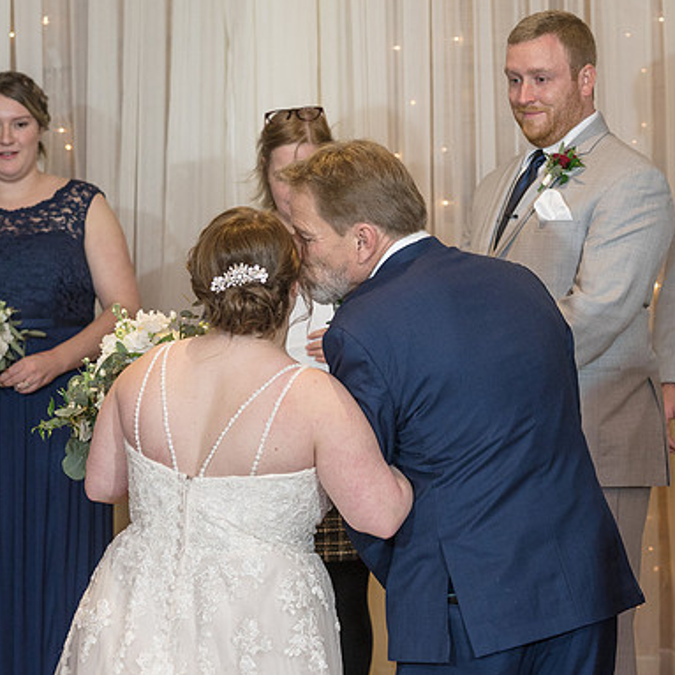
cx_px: 413
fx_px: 2669
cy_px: 343
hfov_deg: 14.4
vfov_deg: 14.4
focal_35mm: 121
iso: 2000
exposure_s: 1/200
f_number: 4
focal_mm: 70
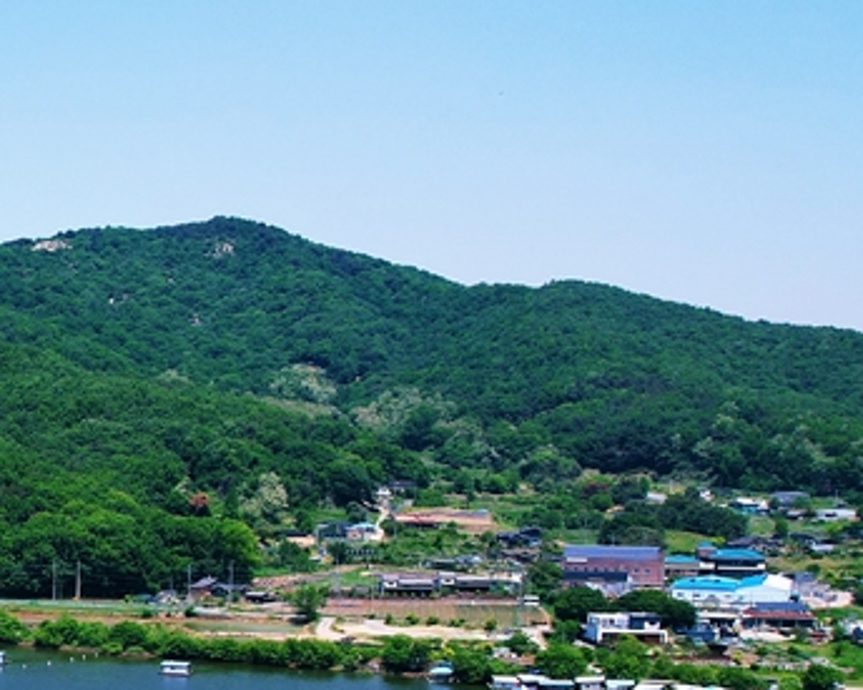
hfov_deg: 23.8
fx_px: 1762
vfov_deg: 21.7
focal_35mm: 69
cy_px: 621
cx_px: -291
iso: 100
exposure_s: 1/1600
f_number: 2.8
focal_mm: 8.38
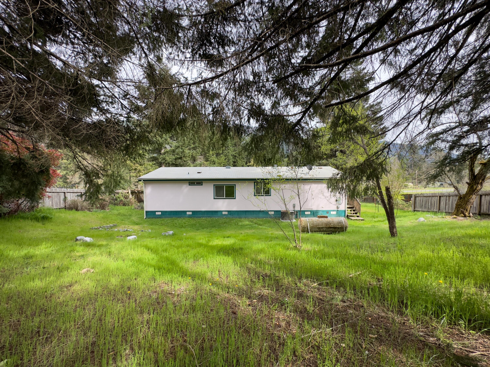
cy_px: 184
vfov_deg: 85.7
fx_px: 198
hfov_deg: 102.1
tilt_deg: -3.1
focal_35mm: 14
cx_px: 245
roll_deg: -1.0
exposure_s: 1/422
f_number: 2.2
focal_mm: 2.22
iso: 40
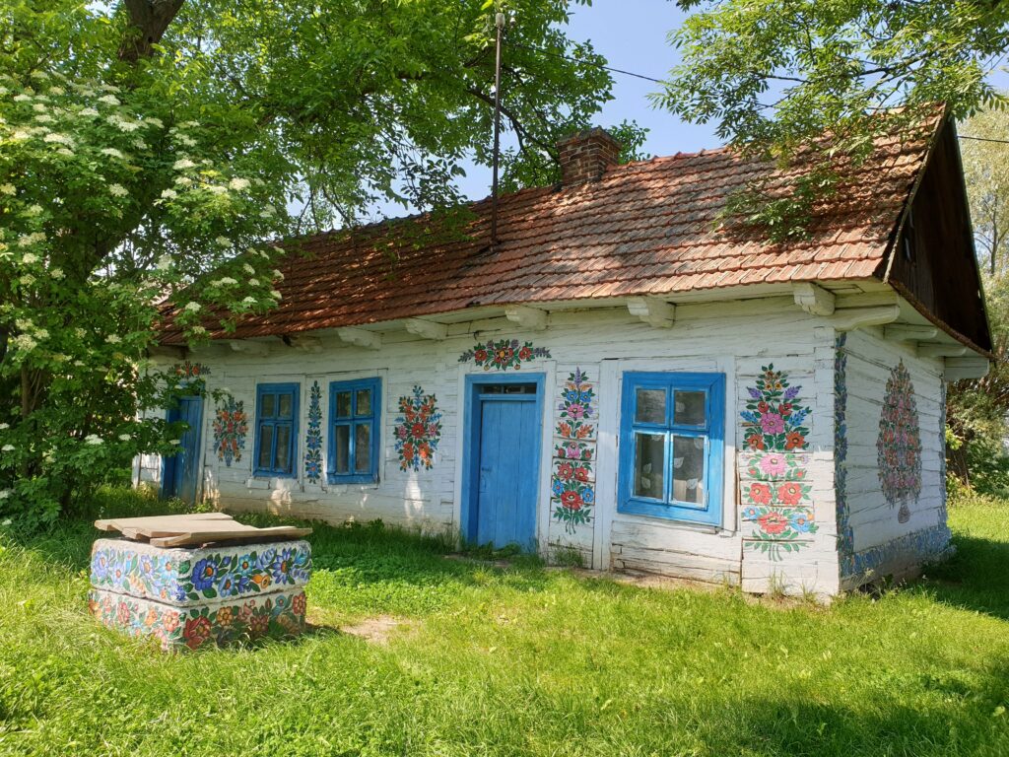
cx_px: 504
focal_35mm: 26
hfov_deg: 67.3
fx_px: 758
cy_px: 378
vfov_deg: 53.1
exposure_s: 1/600
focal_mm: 4.3
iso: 50
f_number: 2.4
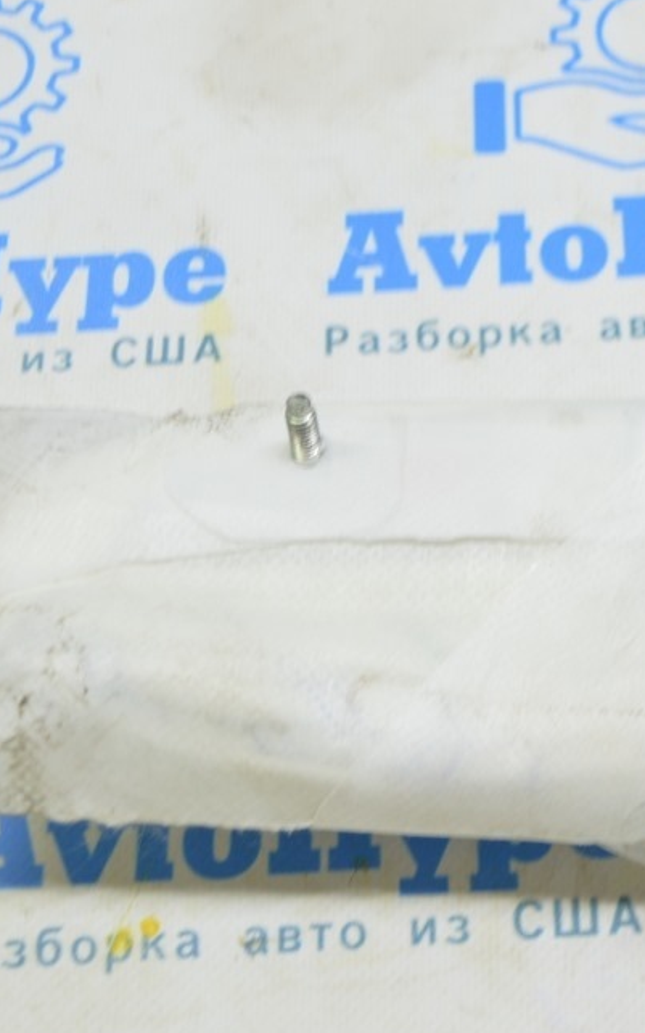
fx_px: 2195
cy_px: 517
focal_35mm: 78
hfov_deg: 16.4
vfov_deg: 26.5
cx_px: 616
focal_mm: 32
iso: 400
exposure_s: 1/20
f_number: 5.6
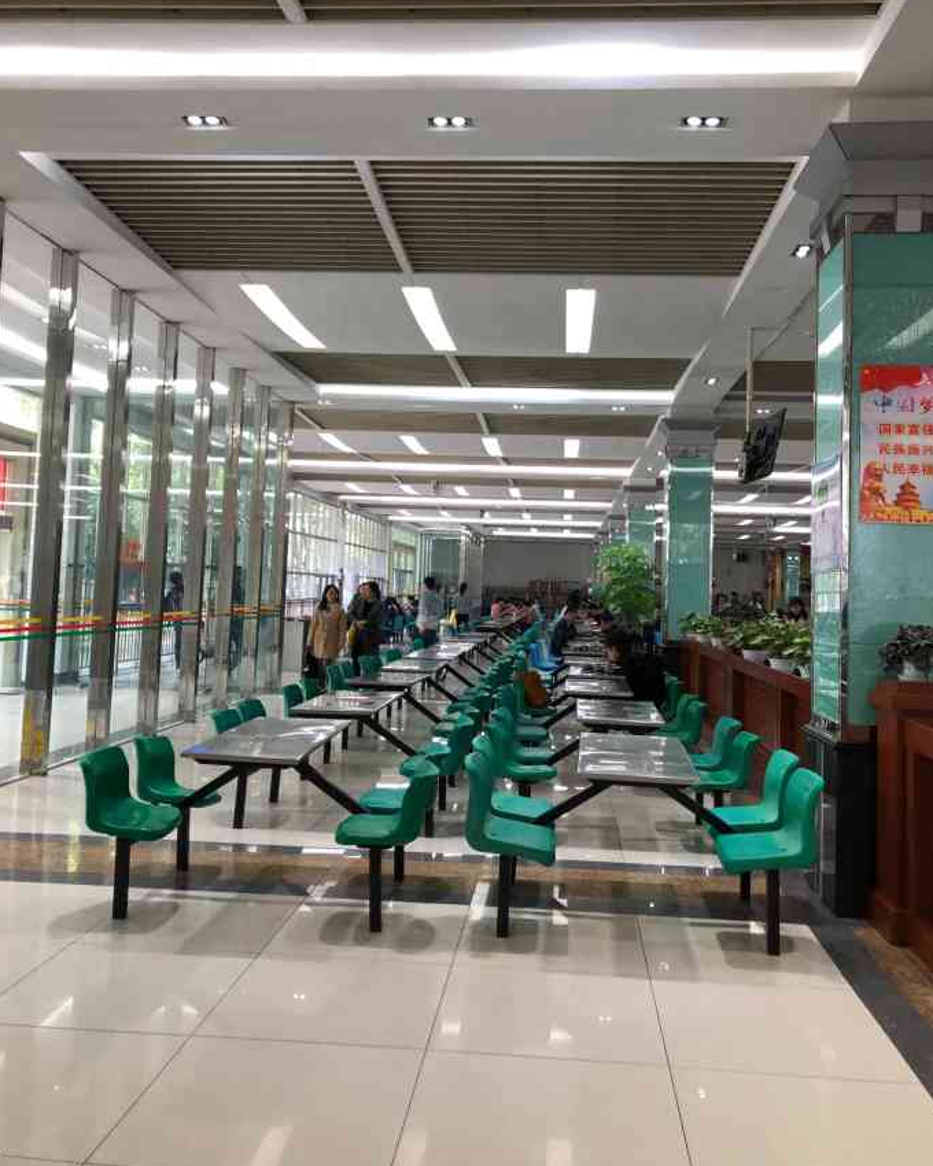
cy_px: 537
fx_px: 1035
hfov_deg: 48.5
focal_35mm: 30
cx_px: 477
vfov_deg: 58.7
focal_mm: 3.99
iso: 32
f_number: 1.8
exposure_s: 1/25
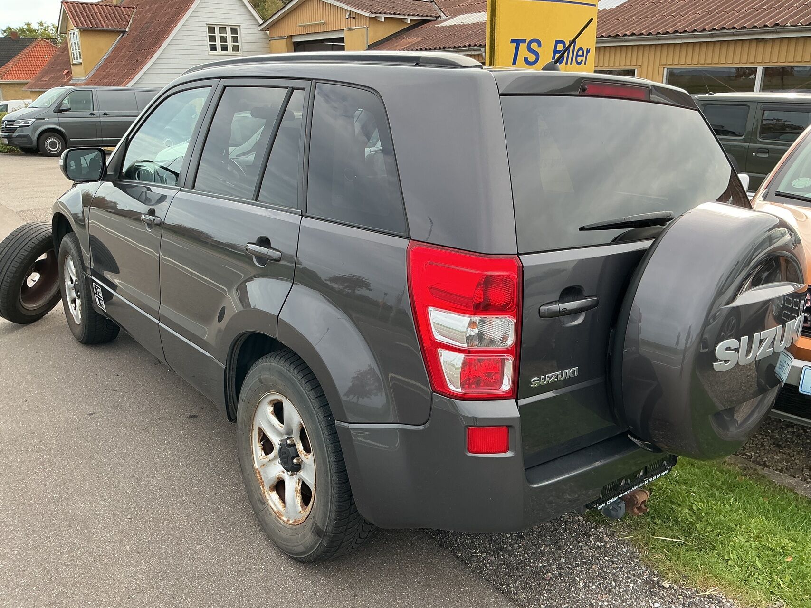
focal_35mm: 29
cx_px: 406
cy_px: 304
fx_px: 679
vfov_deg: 48.2
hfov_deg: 61.7
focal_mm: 3
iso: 25
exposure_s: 1/360
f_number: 1.8
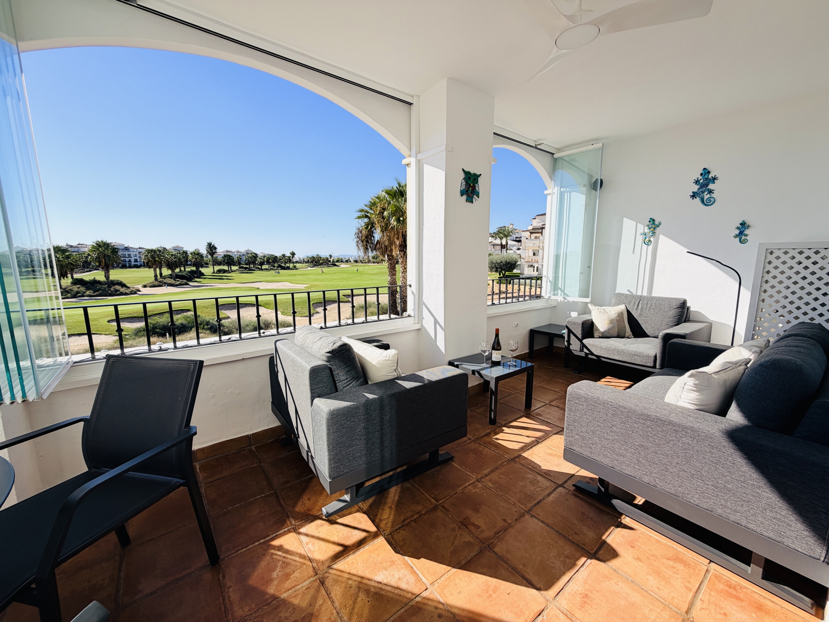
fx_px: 335
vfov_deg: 85.7
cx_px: 414
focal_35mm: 14
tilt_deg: -8.9
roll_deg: +0.2
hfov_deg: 102.1
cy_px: 311
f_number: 2.2
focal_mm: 2.22
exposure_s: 1/888
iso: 20
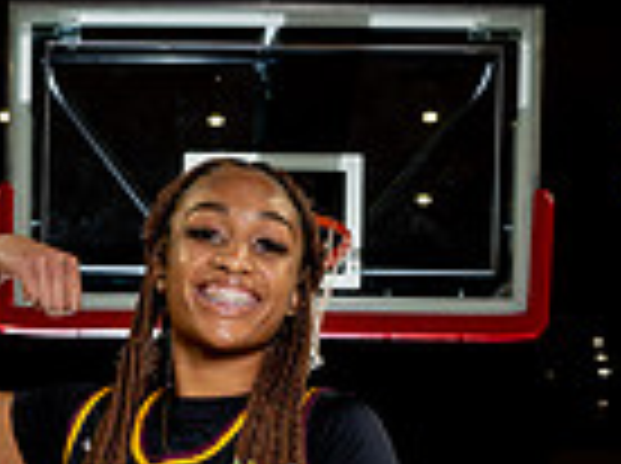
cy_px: 1005
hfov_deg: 17.8
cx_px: 166
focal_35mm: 110
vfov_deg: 11.7
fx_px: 1970
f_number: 6.3
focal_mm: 35
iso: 250
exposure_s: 1/250
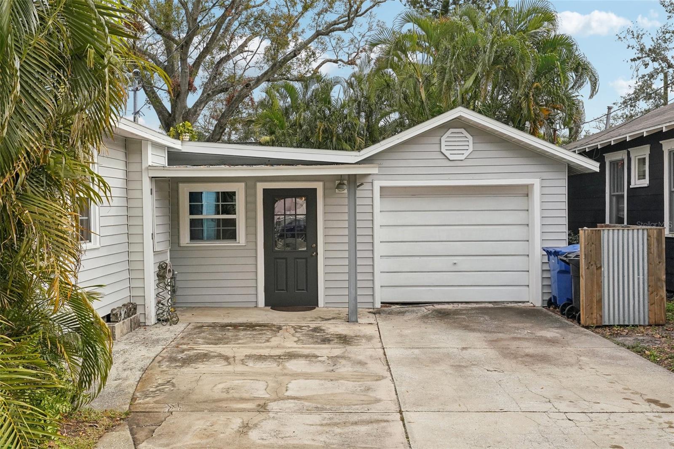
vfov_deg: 40.0
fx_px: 618
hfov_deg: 57.2
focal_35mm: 33
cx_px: 337
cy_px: 224
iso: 800
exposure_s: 1/1000
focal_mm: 22
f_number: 8
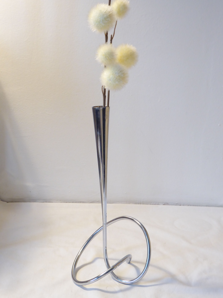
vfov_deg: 36.2
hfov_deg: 27.5
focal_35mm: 53
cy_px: 149
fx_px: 455
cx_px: 112
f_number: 4.1
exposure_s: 1/10
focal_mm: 9
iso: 400
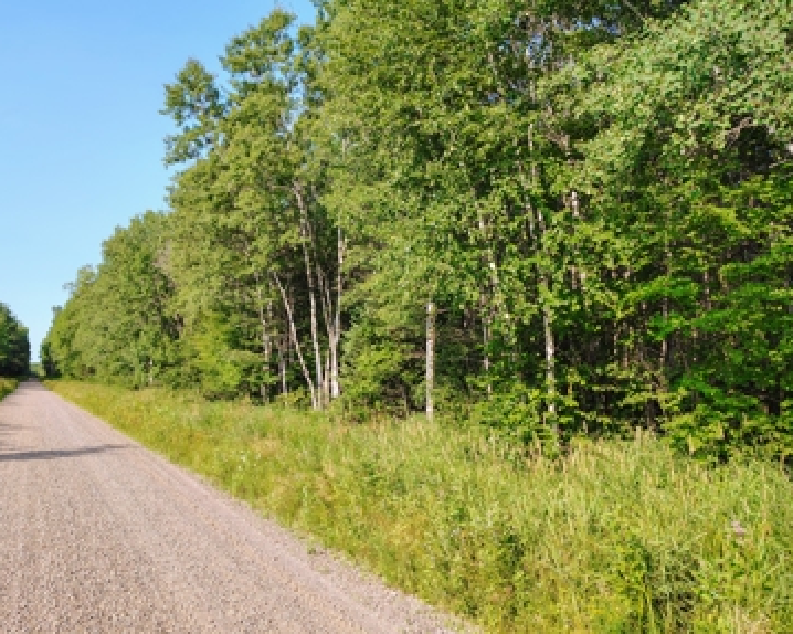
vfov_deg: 54.9
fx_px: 610
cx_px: 380
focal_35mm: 26
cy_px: 314
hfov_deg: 66.0
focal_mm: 5.56
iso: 100
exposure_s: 1/365
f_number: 1.8
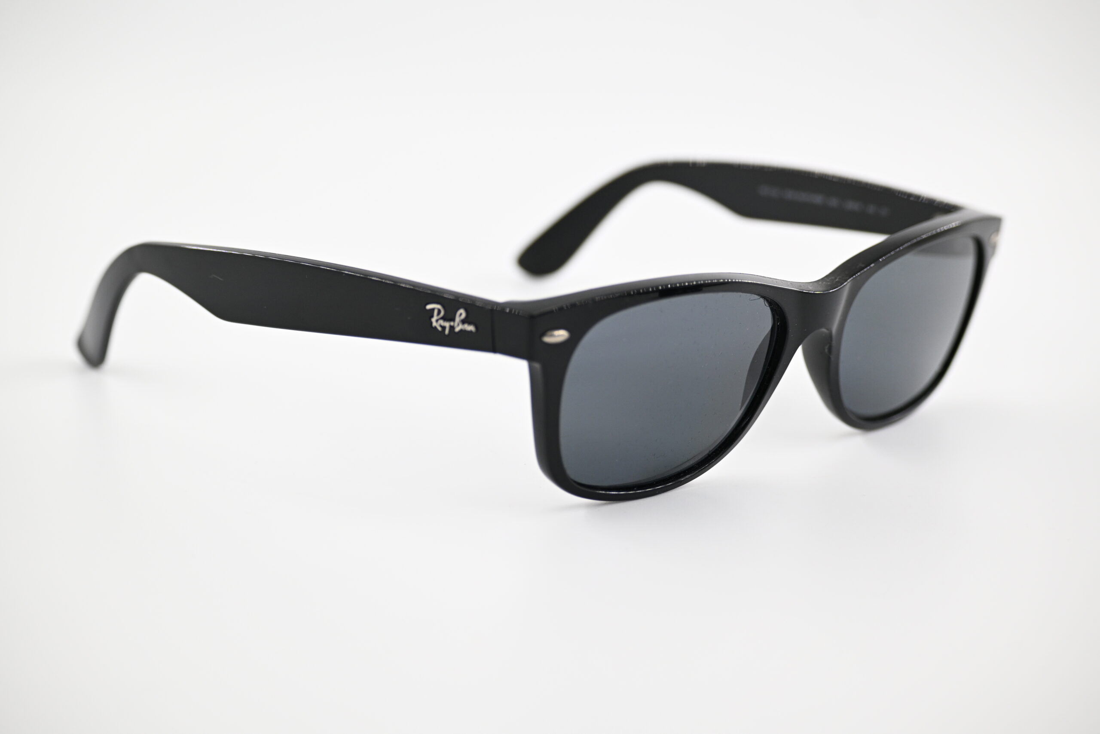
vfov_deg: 17.2
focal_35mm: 80
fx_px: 2429
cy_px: 367
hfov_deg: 25.5
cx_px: 550
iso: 400
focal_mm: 53
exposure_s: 1/400
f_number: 4.5
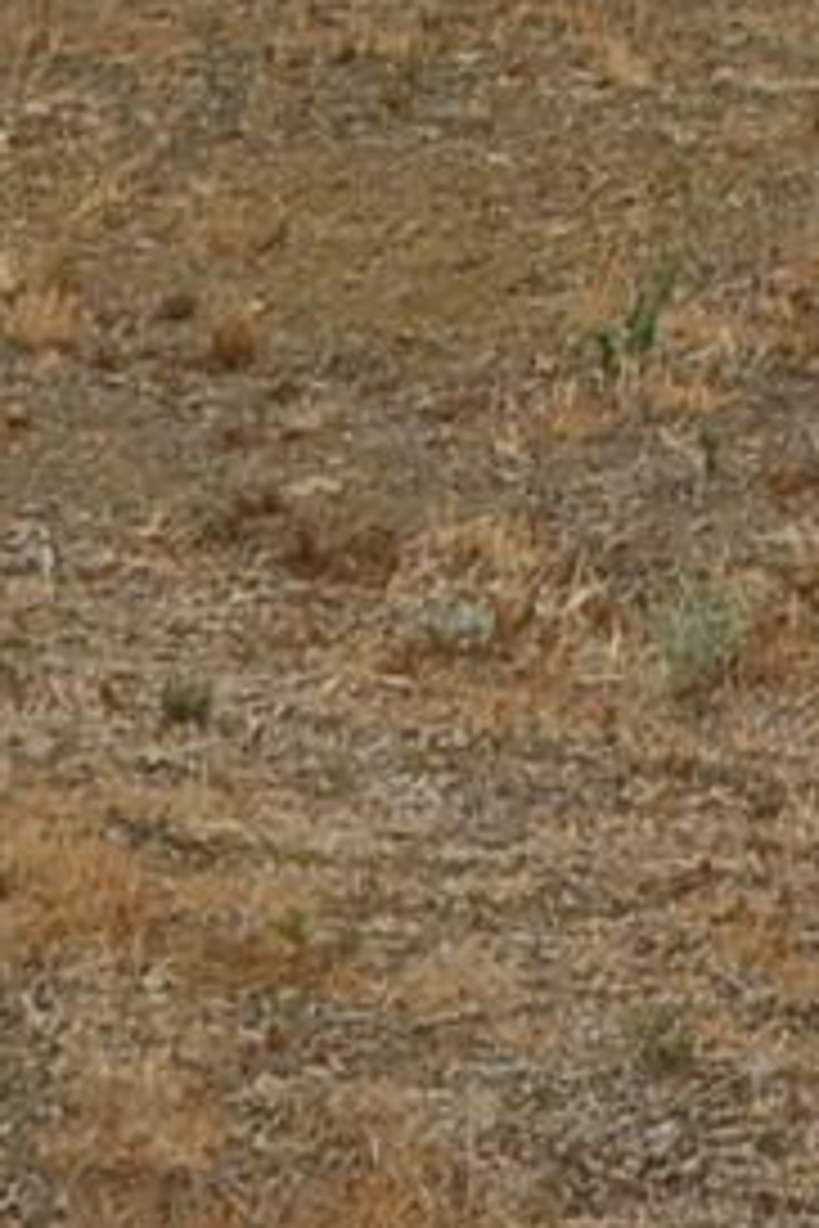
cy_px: -1628
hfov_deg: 8.4
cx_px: 819
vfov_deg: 10.9
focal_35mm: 162
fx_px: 5528
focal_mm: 12
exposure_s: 1/320
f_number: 10
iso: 200
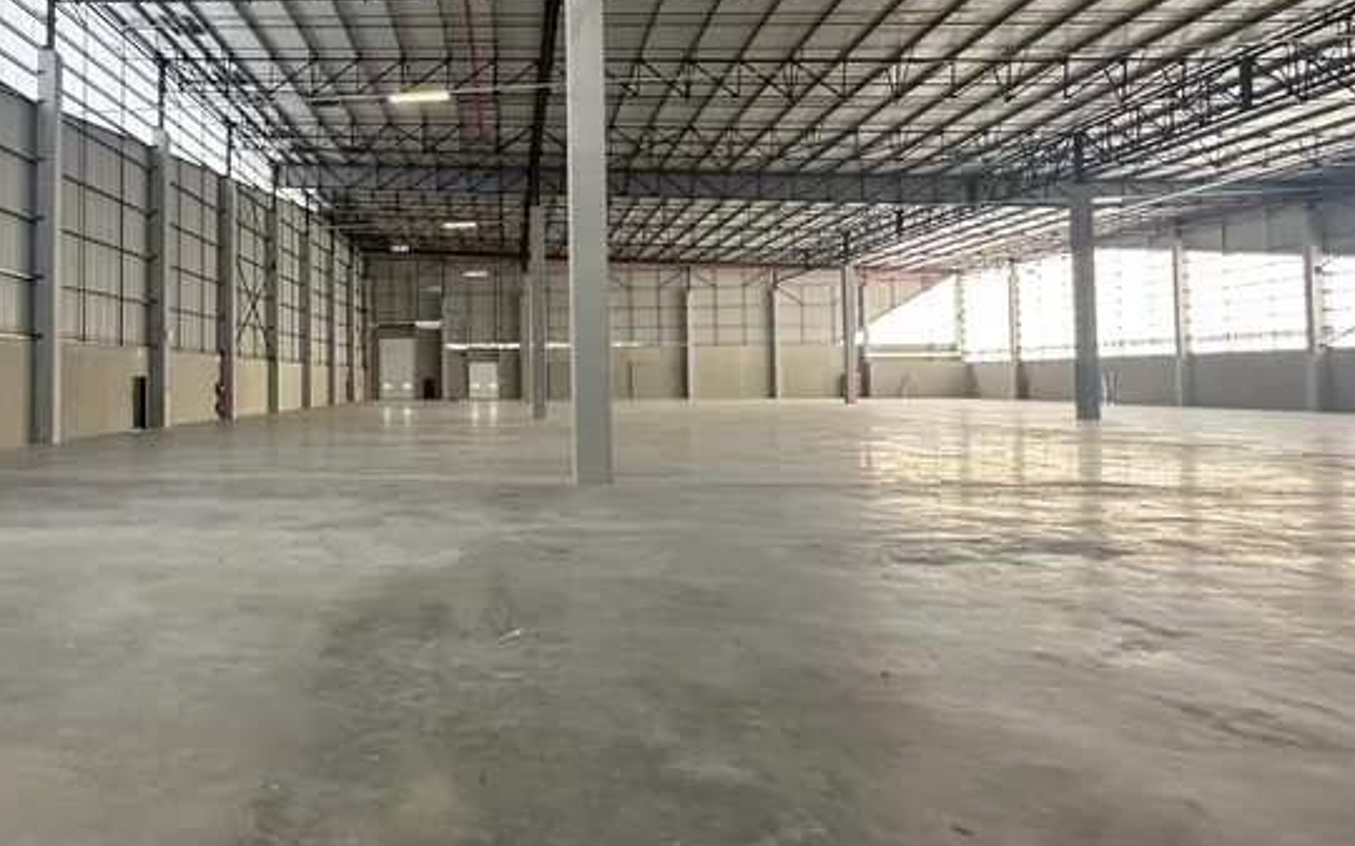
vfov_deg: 54.8
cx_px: 379
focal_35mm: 22
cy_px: 356
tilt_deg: +2.5
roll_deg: -0.1
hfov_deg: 75.3
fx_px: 812
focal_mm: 2.22
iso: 200
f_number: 2.2
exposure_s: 1/100
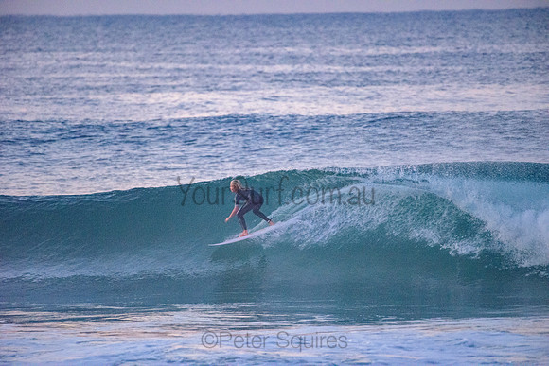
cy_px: 183
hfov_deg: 4.1
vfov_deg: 2.8
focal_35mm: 500
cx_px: 274
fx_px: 7626
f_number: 5.6
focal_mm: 500
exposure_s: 1/500
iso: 9000
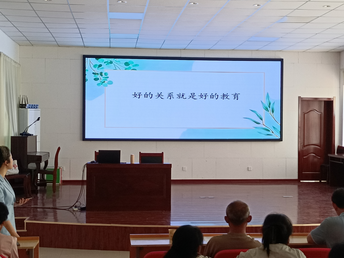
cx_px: 173
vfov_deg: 24.8
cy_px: 131
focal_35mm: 59
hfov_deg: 32.7
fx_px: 586
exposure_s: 1/120
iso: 231
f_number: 1.79
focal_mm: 4.71
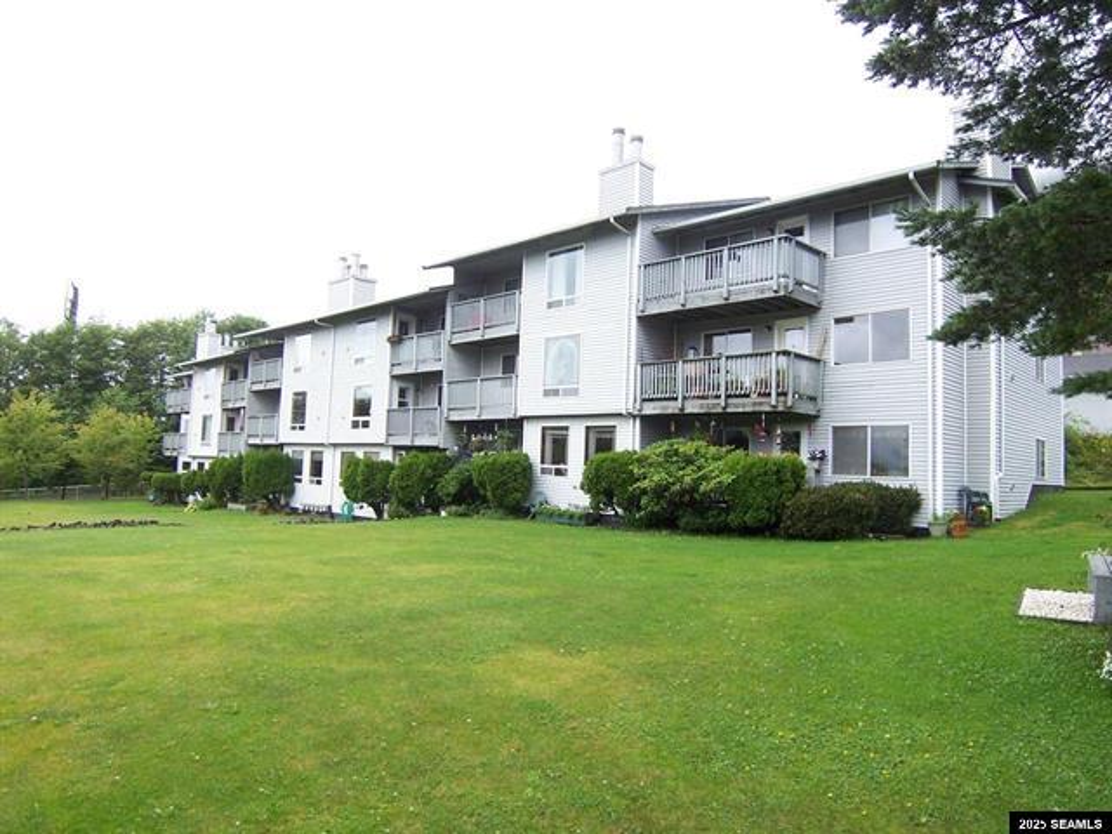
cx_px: 556
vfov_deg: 58.9
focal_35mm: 23
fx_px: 739
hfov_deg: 73.9
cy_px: 417
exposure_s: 1/200
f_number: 2.8
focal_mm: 3.8
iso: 64
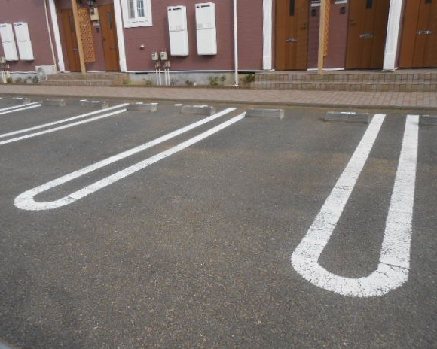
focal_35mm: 28
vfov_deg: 51.5
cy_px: 172
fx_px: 362
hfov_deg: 62.1
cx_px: 201
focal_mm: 4.6
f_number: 3.5
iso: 80
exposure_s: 1/400
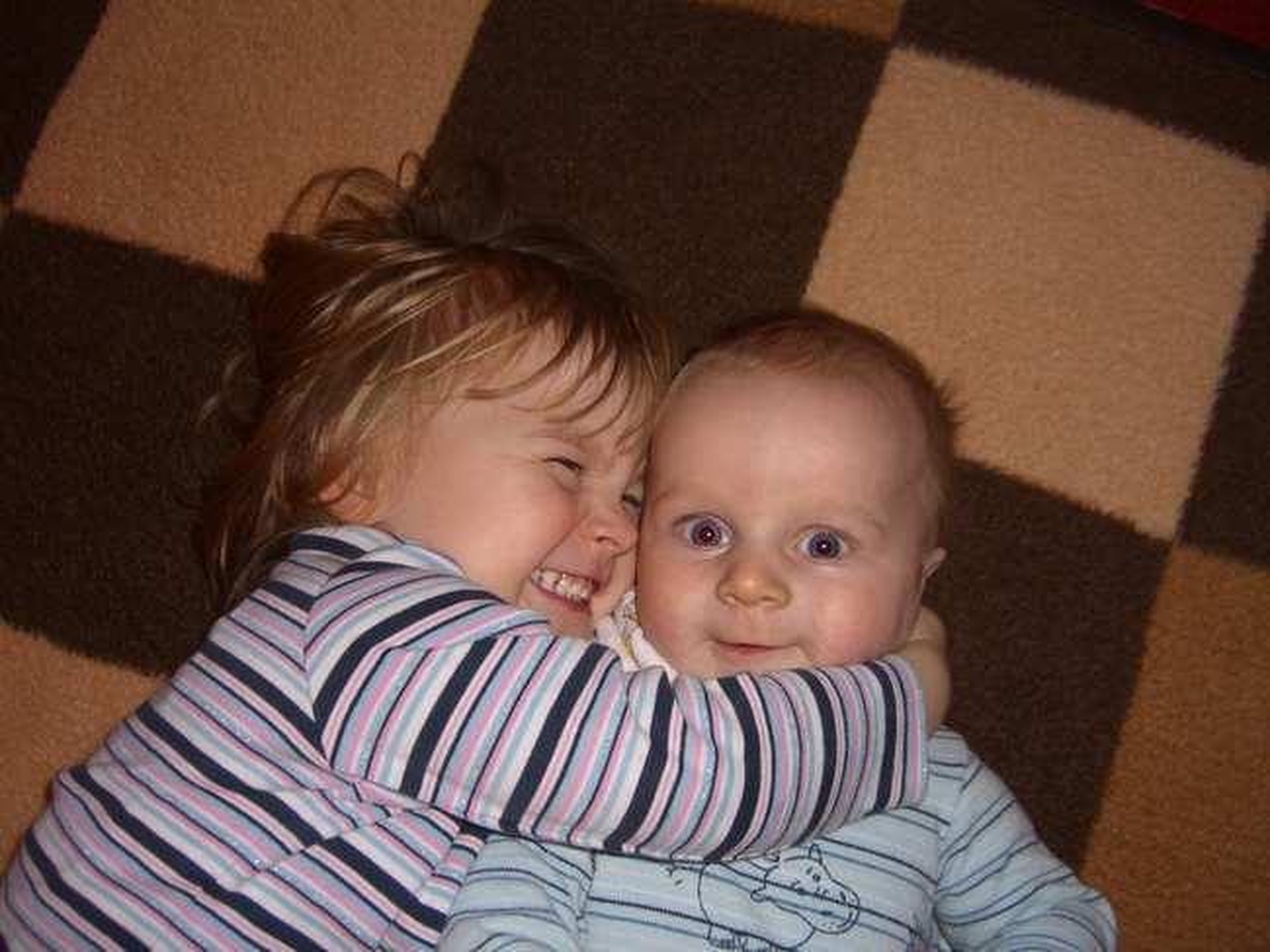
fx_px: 1394
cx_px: 635
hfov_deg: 49.0
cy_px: 476
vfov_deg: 37.7
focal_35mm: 38
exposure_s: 1/60
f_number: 2.8
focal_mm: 7.9
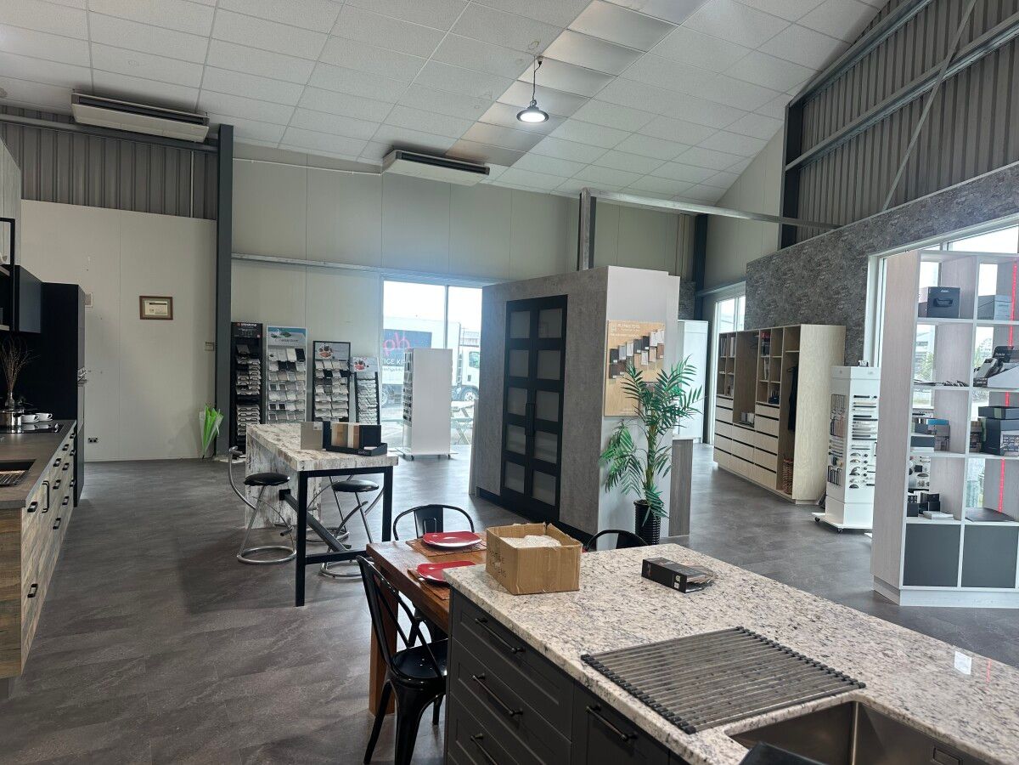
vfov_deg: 56.8
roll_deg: -1.3
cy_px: 382
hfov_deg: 71.6
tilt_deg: -3.3
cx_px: 510
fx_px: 706
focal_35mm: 24
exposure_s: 1/160
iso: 64
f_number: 1.78
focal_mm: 6.86
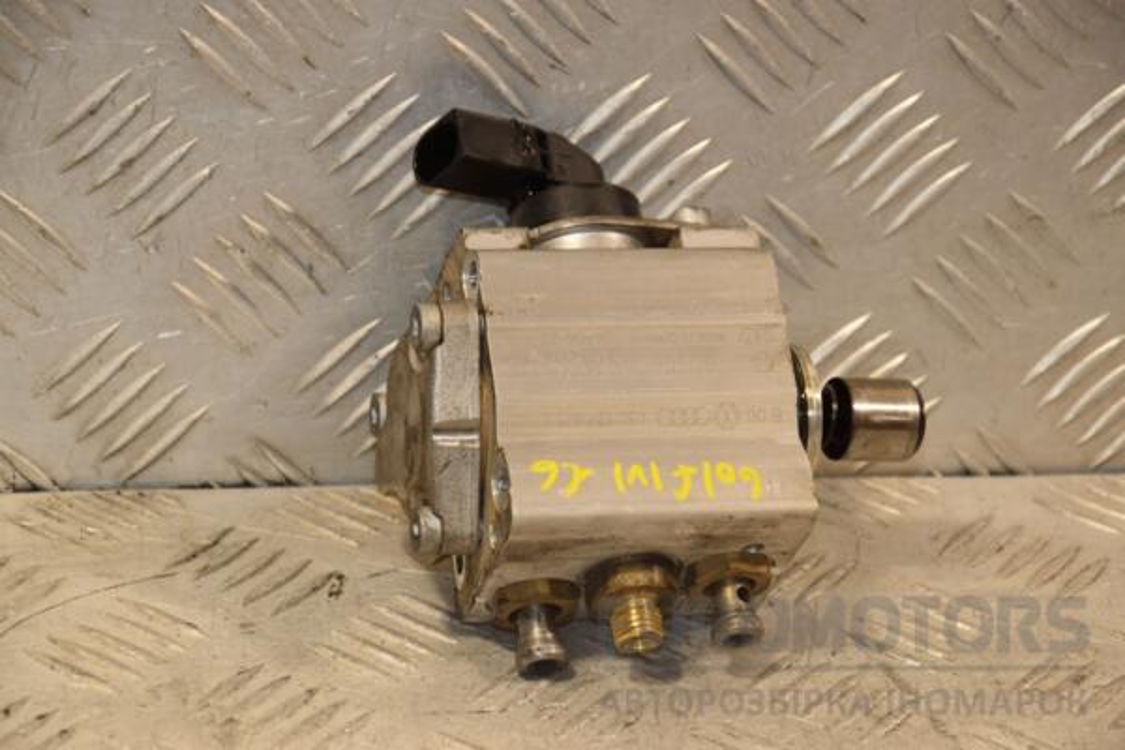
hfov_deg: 13.0
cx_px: 562
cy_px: 375
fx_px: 4921
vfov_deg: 8.7
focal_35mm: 158
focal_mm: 105
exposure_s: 1/160
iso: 800
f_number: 6.3
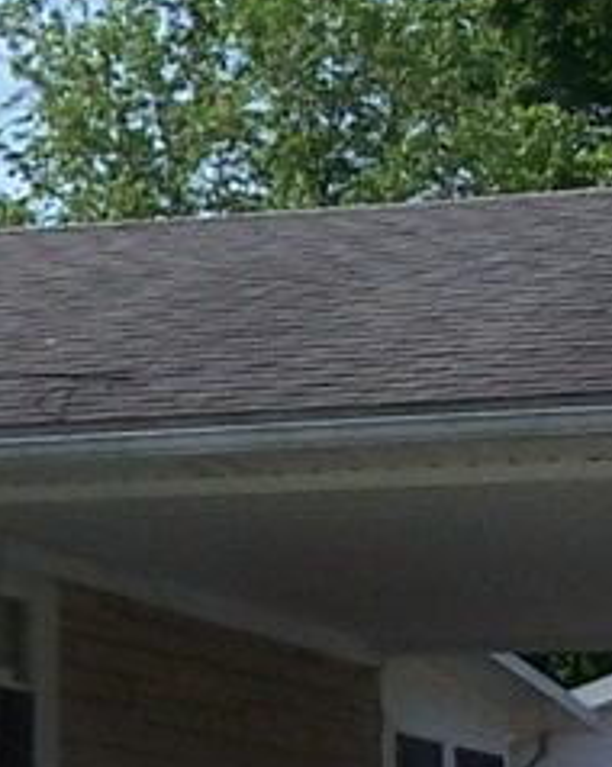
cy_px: 590
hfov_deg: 6.3
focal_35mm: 242
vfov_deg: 8.0
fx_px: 5486
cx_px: -290
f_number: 4
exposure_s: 1/500
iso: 80
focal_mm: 6.3
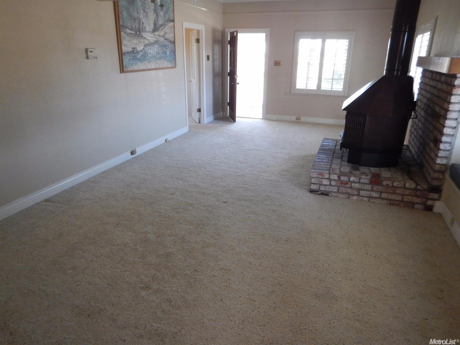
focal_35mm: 24
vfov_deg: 56.8
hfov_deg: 71.6
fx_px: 319
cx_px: 230
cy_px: 172
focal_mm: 4.3
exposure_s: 1/50
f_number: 2.8
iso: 400
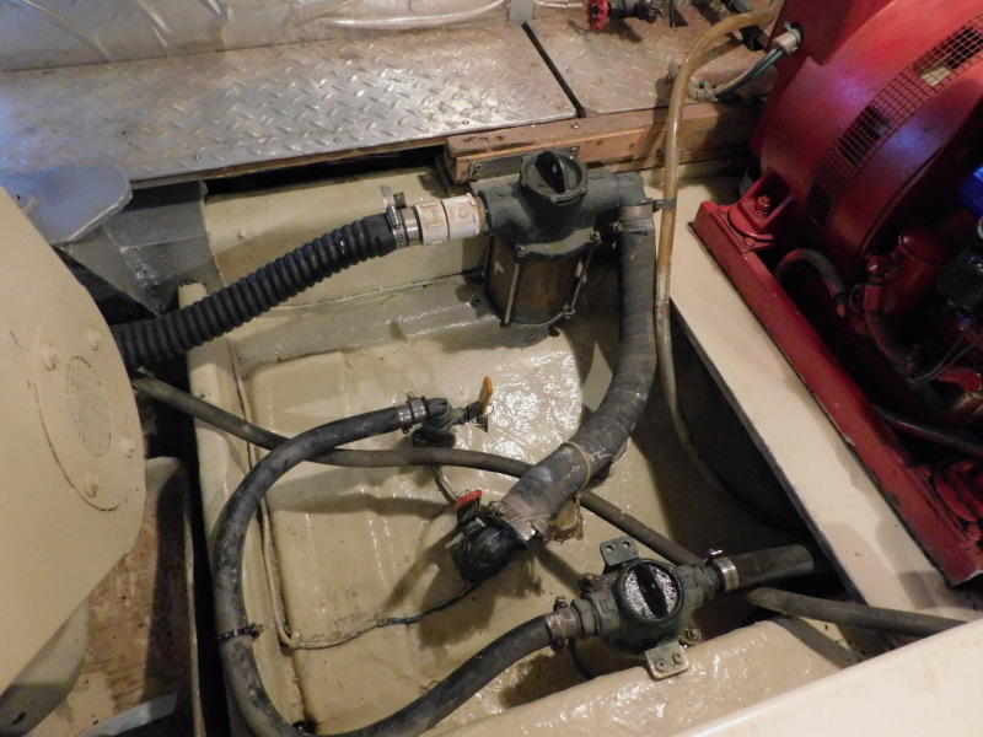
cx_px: 492
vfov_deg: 58.9
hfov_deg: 73.9
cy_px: 368
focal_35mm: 23
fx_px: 653
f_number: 3
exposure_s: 1/6
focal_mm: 4
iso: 800
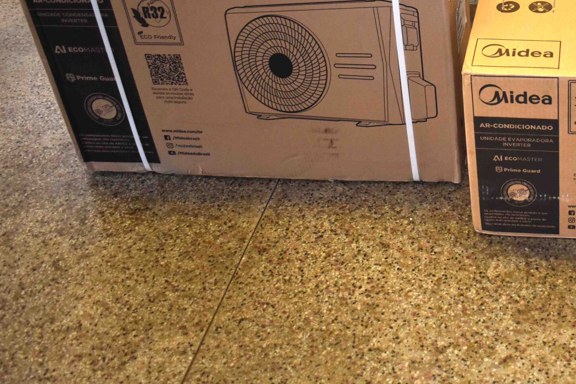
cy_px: 95
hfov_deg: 34.2
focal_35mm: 56
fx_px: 894
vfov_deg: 24.0
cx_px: 495
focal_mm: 21
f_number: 3.8
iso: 1000
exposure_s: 1/125
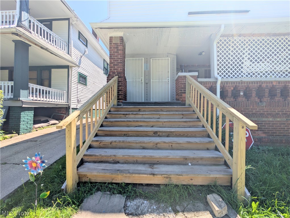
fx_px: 101
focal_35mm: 12
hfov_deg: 110.5
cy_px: 109
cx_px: 145
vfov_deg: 94.6
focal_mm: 2.02
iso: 49
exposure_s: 1/2445
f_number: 1.7
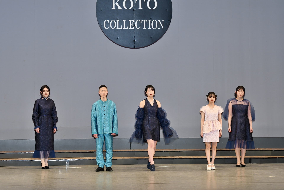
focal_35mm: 135
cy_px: 95
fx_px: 1065
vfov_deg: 10.2
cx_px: 142
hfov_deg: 15.2
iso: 800
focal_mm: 90
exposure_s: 1/250
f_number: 5.6
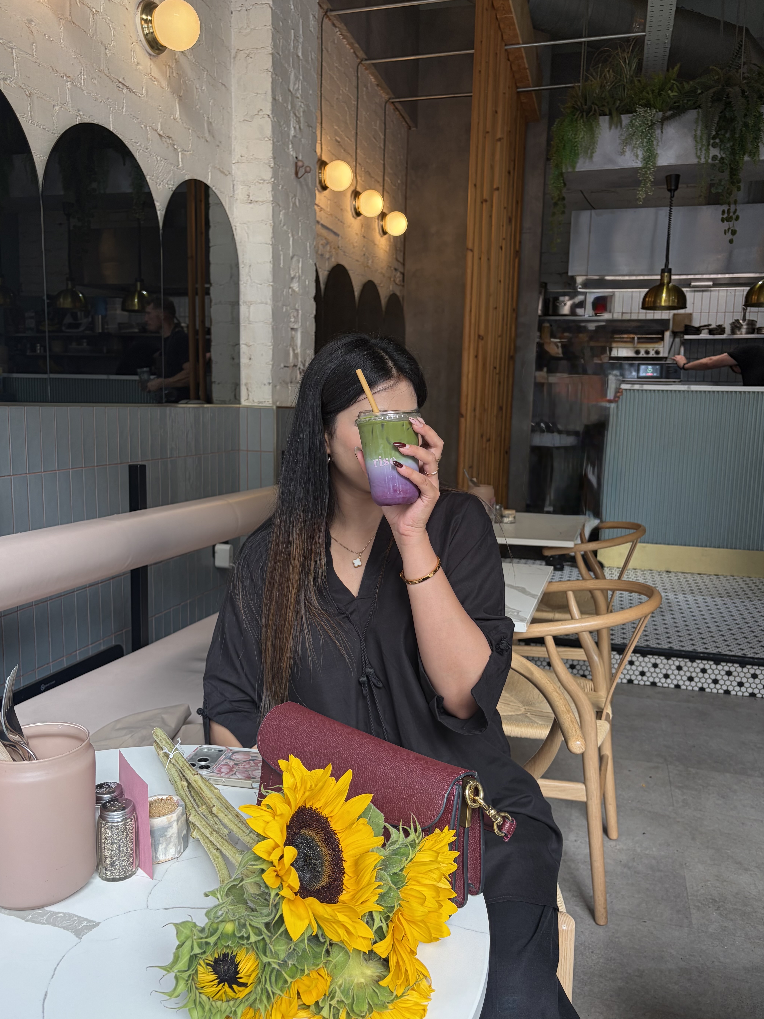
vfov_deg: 65.3
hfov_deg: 51.4
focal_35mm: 27
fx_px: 795
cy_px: 521
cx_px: 383
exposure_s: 1/100
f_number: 1.6
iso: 50
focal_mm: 5.96
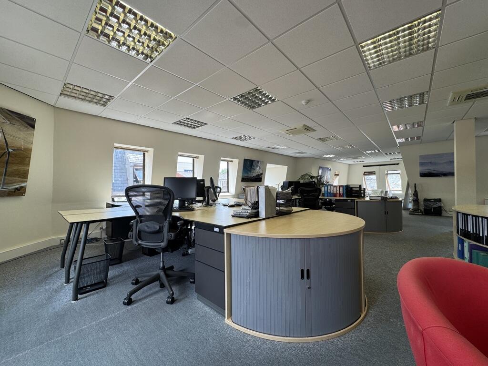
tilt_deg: +2.0
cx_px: 244
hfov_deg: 102.1
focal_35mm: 14
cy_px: 183
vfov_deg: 85.7
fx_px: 197
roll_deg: +1.6
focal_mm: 2.22
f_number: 2.2
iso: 40
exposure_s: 1/135
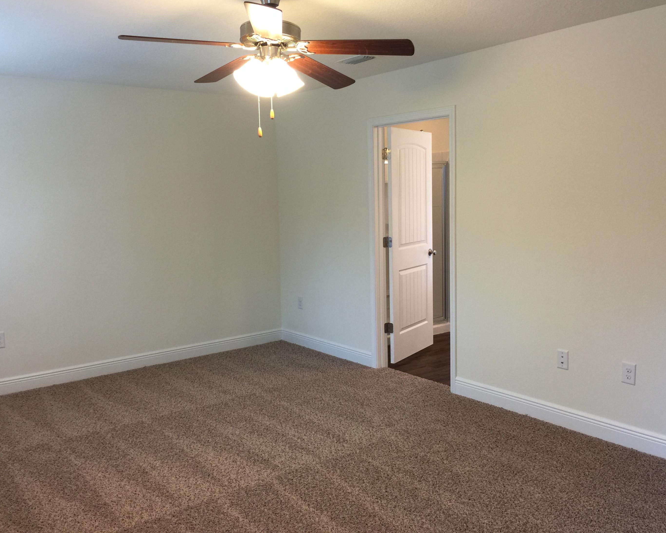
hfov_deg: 57.2
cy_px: 260
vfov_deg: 47.1
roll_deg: +2.3
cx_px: 326
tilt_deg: -4.6
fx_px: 611
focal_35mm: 31
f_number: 2.2
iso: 32
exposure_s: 1/15
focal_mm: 4.15
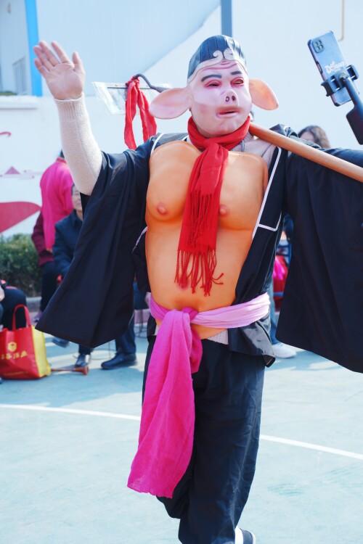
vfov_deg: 30.5
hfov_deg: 20.6
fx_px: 998
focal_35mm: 66
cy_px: 272
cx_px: 182
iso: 100
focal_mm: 66
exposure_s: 1/160
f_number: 5.6
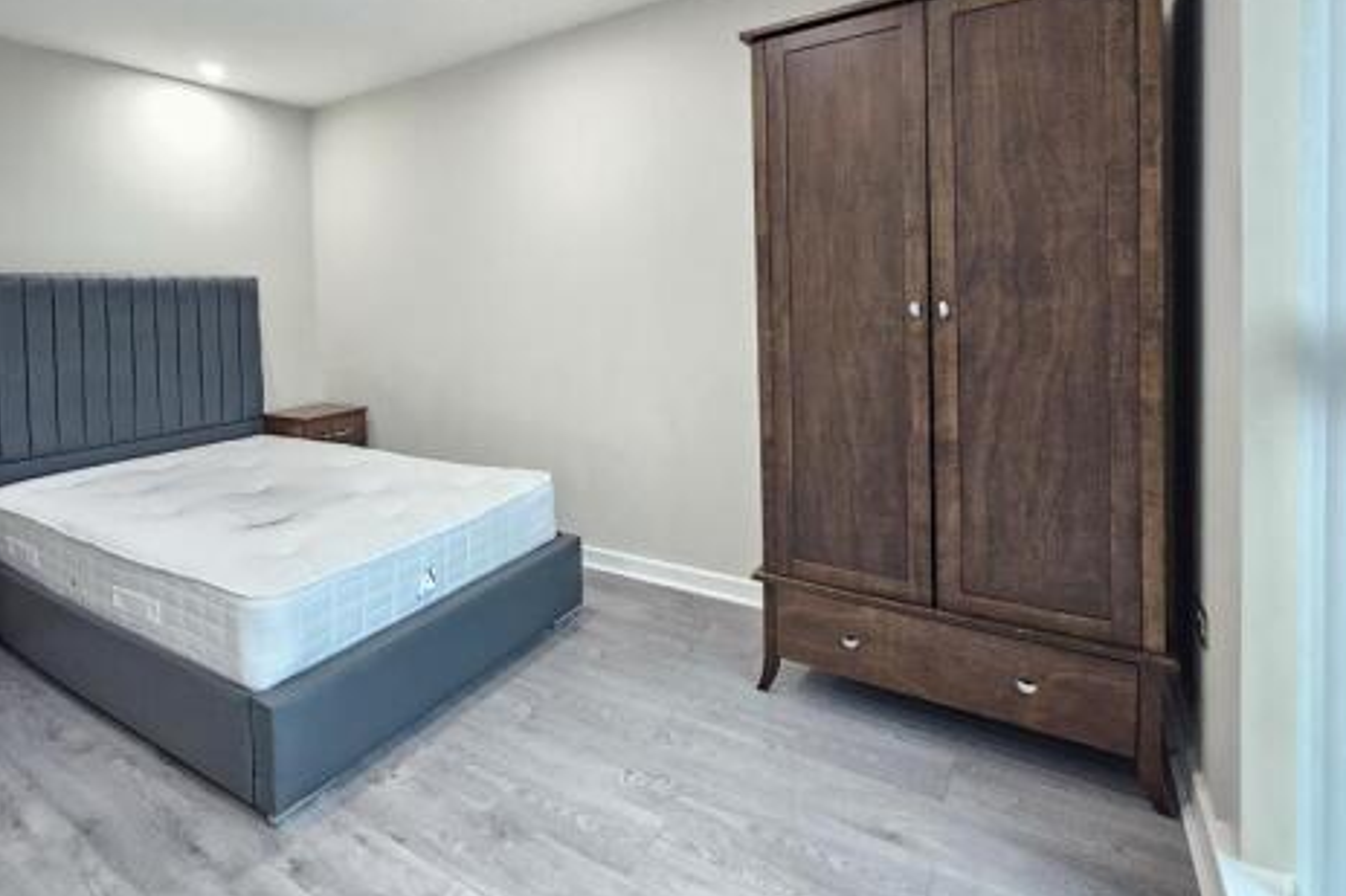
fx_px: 635
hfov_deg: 92.5
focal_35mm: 17
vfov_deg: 69.3
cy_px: 335
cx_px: 564
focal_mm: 2.2
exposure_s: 1/50
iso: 400
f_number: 2.2
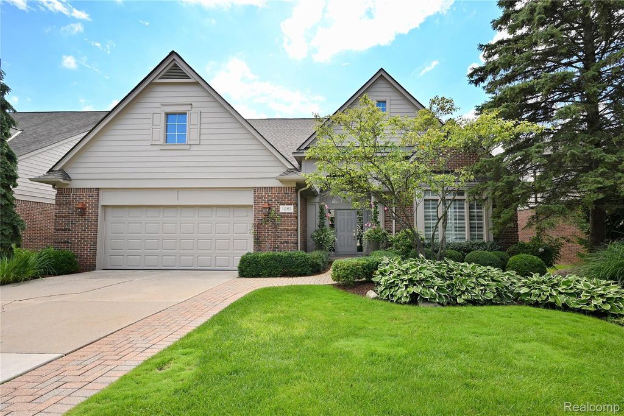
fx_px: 243
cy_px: 208
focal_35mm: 14
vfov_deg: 81.2
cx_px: 312
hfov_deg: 104.2
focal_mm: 14
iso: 100
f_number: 7.1
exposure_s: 1/200
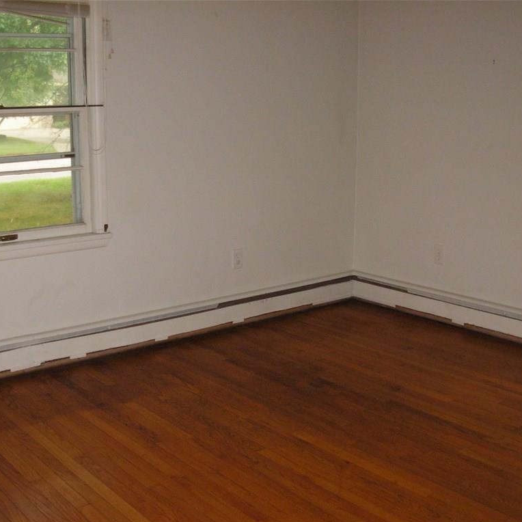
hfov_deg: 37.4
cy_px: 262
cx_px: 215
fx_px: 768
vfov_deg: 37.6
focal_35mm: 45
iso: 251
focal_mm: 6.3
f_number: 2.9
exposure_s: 1/71.8
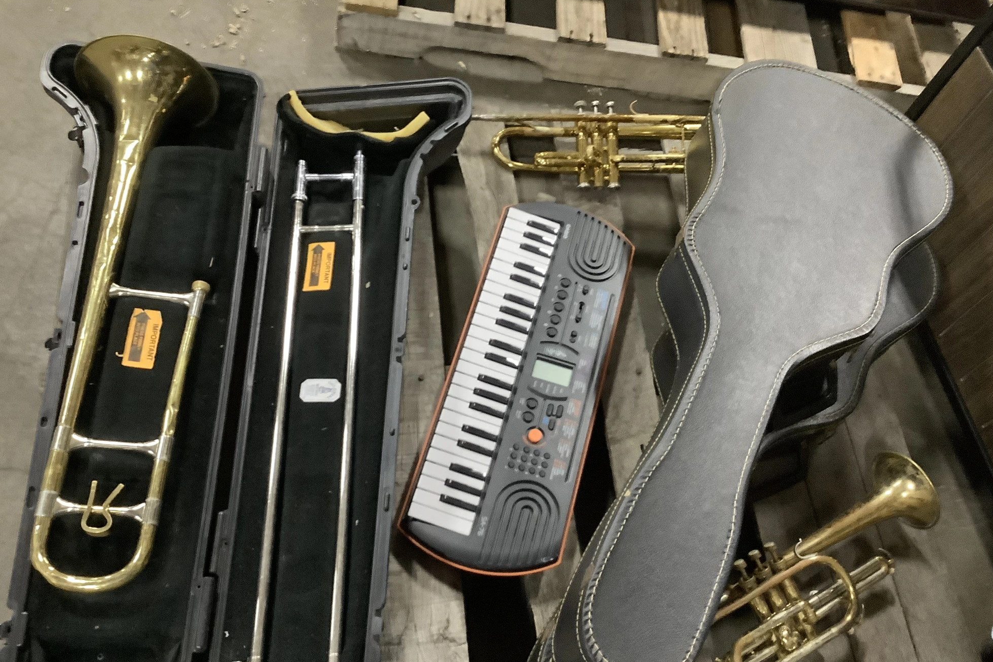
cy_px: 376
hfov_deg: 57.2
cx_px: 508
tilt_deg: -59.8
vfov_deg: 39.9
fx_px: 910
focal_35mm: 33
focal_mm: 3.3
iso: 640
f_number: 2.4
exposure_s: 1/30
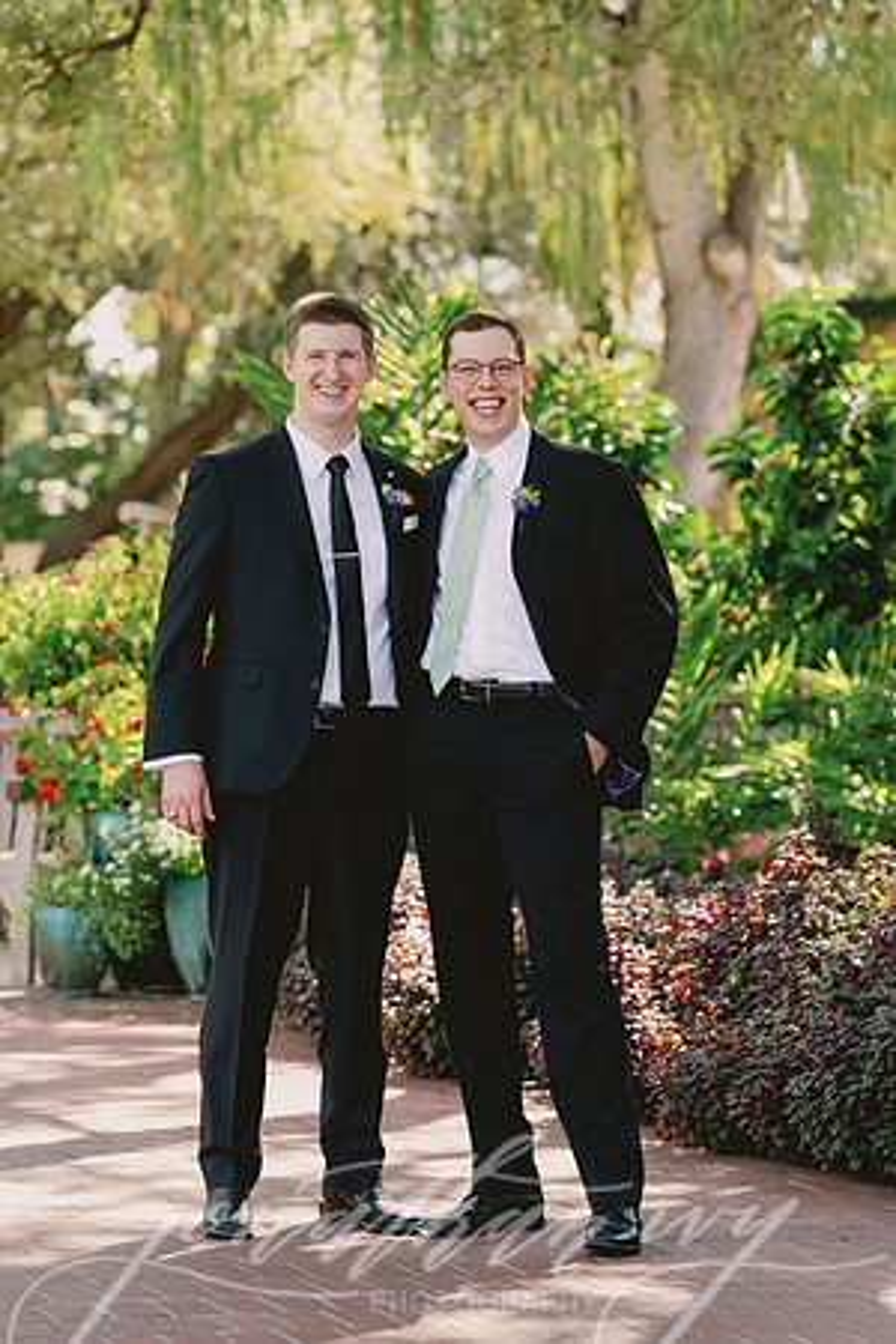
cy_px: 672
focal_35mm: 136
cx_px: 448
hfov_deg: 10.1
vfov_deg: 15.1
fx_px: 5077
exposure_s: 1/400
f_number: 4.5
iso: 400
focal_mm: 136
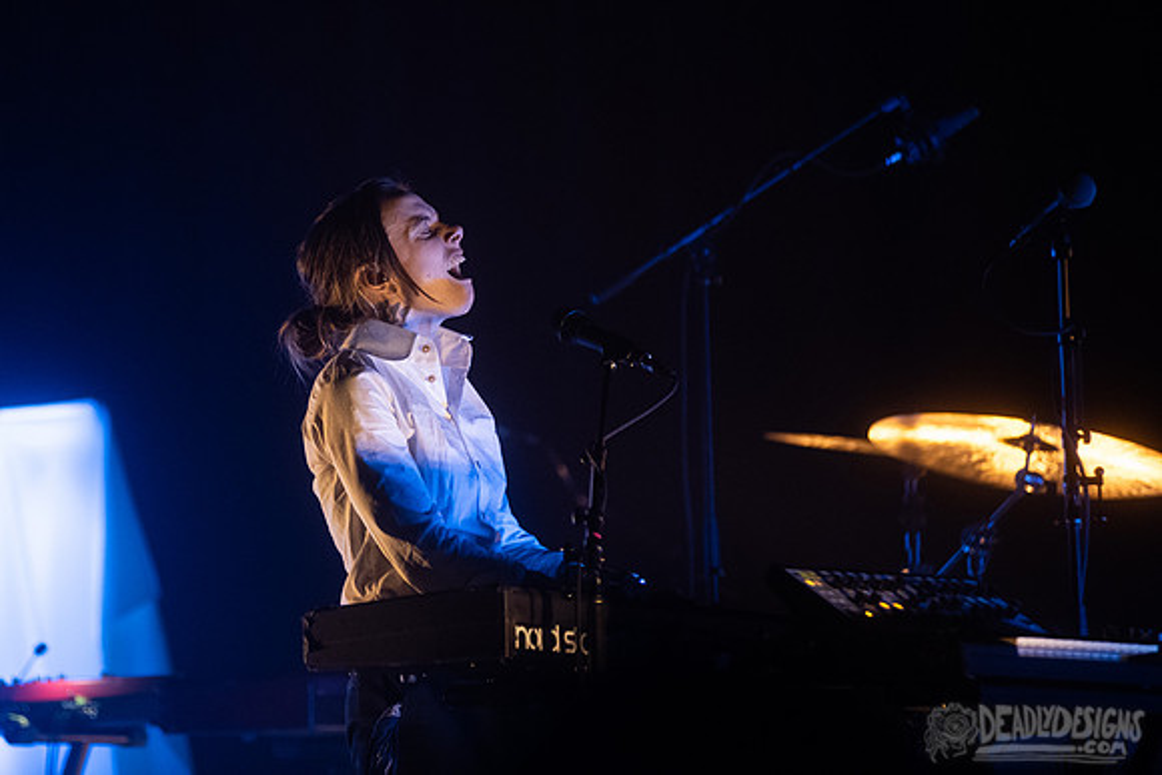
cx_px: 392
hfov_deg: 7.8
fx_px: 8554
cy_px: 262
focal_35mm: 265
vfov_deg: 5.2
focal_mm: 200
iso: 2000
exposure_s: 1/125
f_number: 3.2
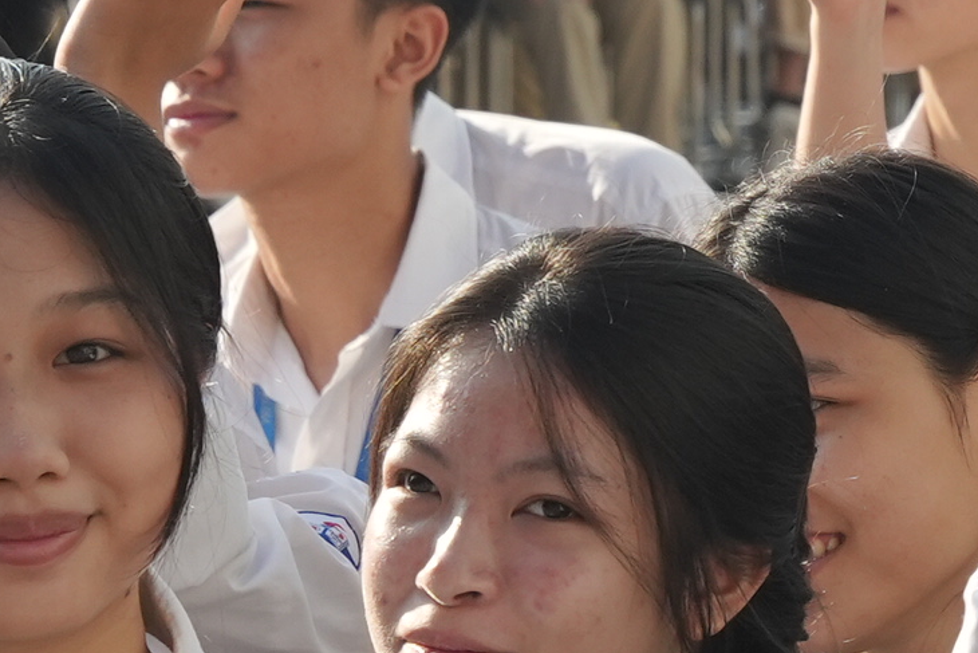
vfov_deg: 3.1
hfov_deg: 4.5
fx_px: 12009
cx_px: 2504
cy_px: 71
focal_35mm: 442
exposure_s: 1/640
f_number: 7.1
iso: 500
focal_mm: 70
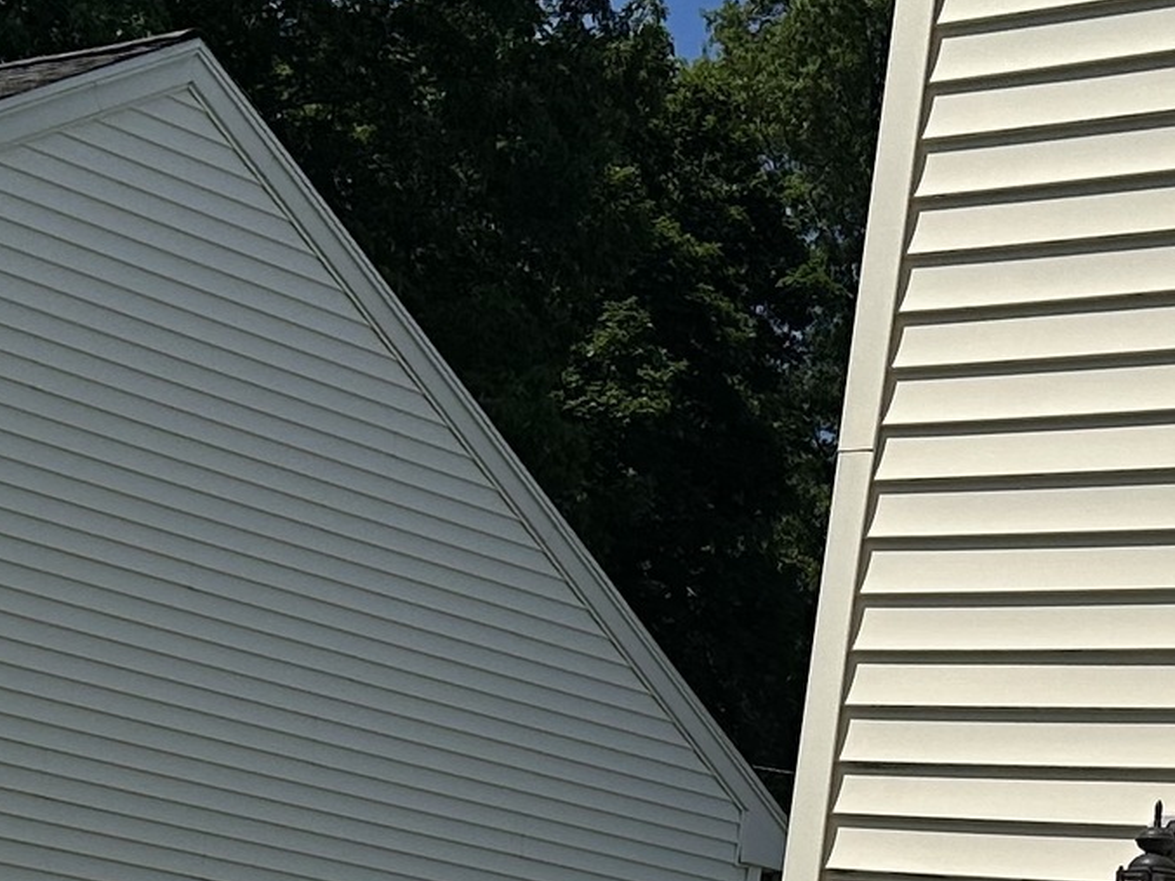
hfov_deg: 18.0
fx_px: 3700
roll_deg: -5.3
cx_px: 674
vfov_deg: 12.6
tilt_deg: -6.7
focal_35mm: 109
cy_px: 1463
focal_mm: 6.86
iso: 80
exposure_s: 1/12048
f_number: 1.78
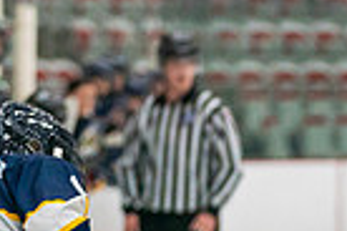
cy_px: 380
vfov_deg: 2.8
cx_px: 199
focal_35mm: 485
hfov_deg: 4.3
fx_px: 4674
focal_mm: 115
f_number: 2.8
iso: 3200
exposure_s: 1/1250
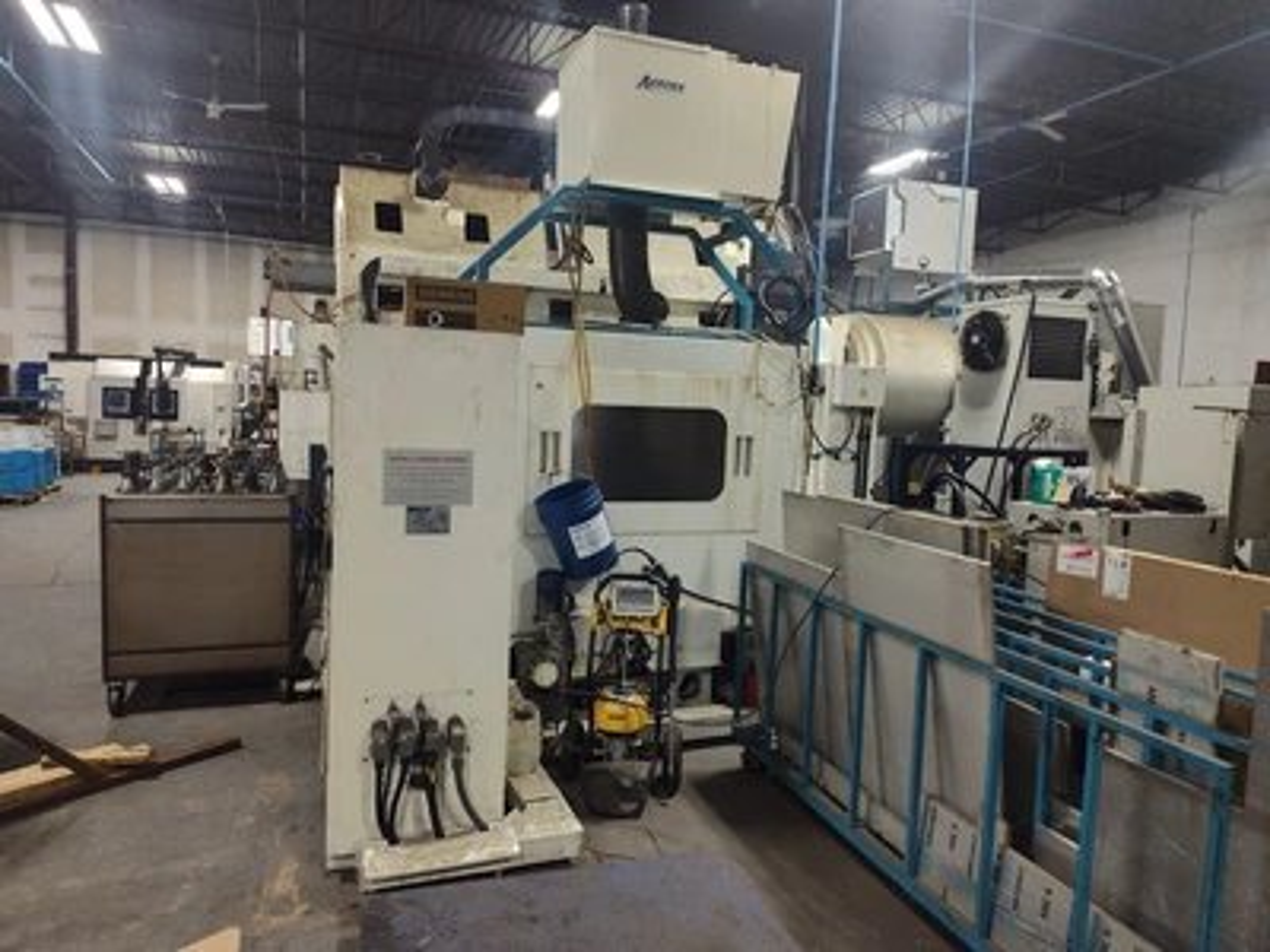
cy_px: 476
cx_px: 635
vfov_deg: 58.9
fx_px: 844
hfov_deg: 73.9
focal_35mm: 23
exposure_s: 1/60
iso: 669
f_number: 1.8
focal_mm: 5.56
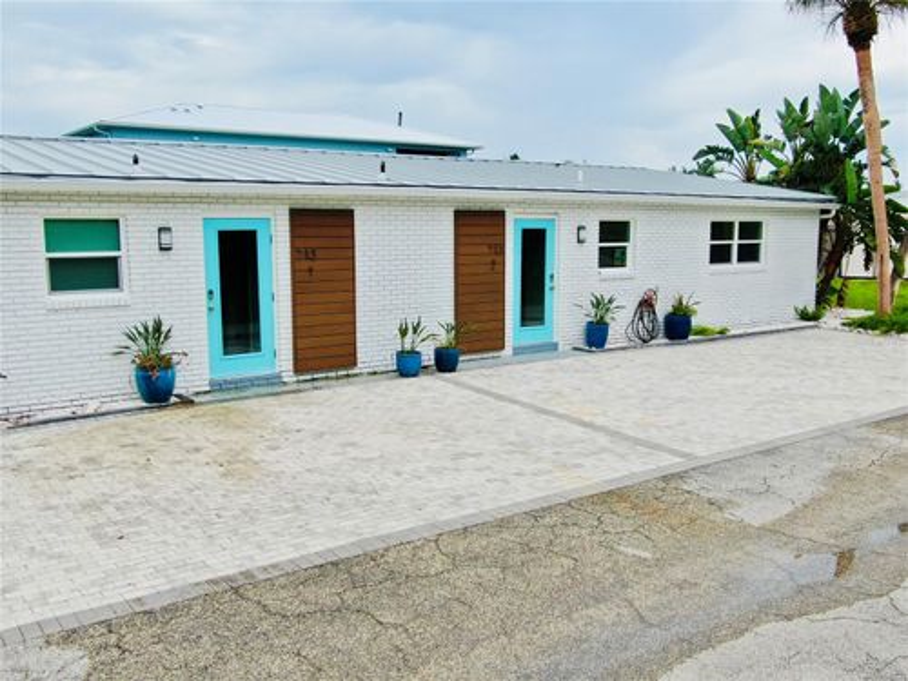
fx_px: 892
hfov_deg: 54.0
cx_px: 454
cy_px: 340
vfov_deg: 41.8
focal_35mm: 34
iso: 100
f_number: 3.2
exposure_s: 1/1000
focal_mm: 5.82
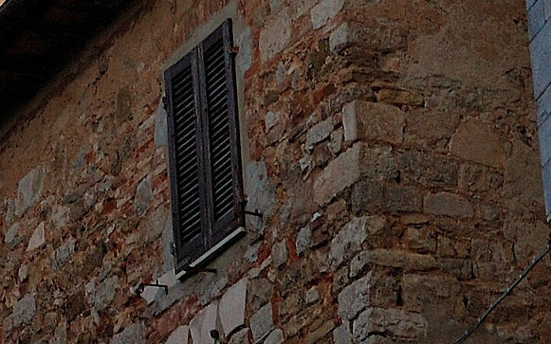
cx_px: -78
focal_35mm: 284
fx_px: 4266
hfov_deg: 7.3
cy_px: -381
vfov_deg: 4.5
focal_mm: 45
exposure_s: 1/125
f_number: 7.1
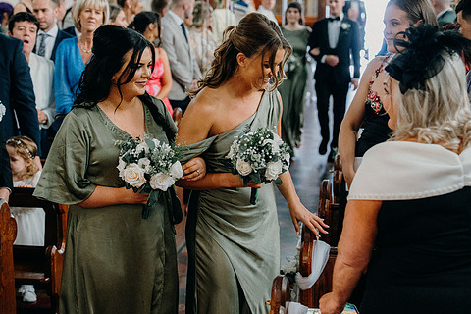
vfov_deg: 16.9
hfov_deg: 25.1
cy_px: 145
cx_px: 216
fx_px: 1060
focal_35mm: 81
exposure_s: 1/160
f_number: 3.5
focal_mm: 67
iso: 5000
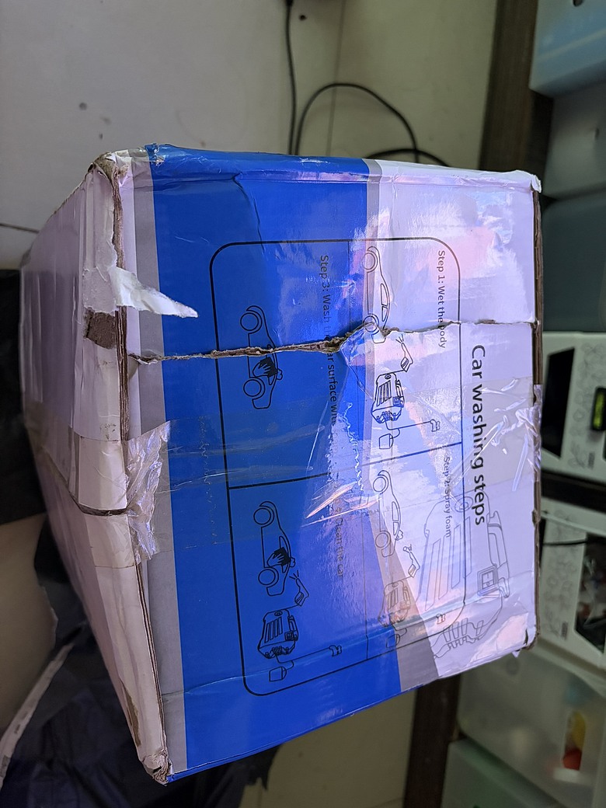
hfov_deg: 53.1
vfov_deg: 67.3
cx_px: 303
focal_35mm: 26
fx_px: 607
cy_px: 404
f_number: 1.6
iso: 640
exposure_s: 1/40
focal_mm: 5.96
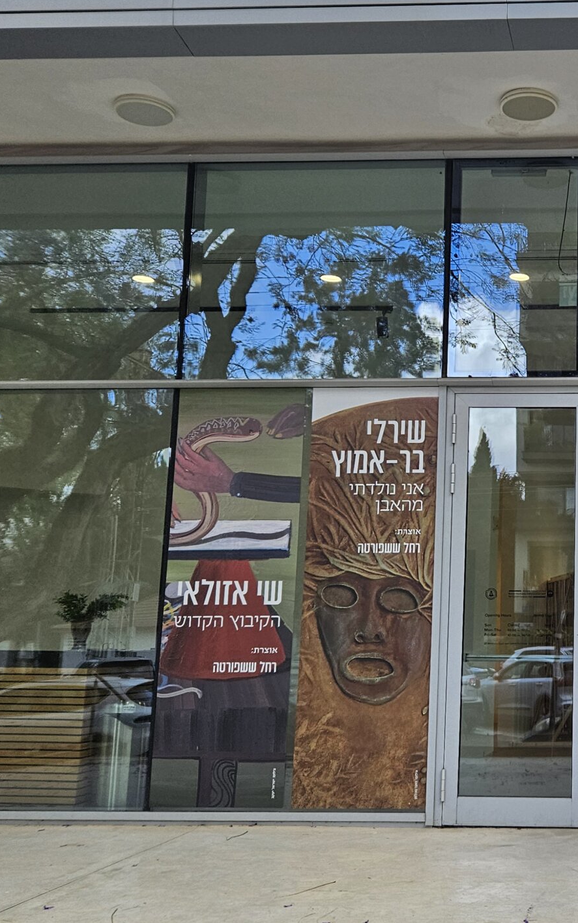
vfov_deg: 45.3
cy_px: 445
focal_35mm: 44
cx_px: 588
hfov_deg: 27.4
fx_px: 1108
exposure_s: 1/391
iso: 50
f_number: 1.8
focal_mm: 5.4
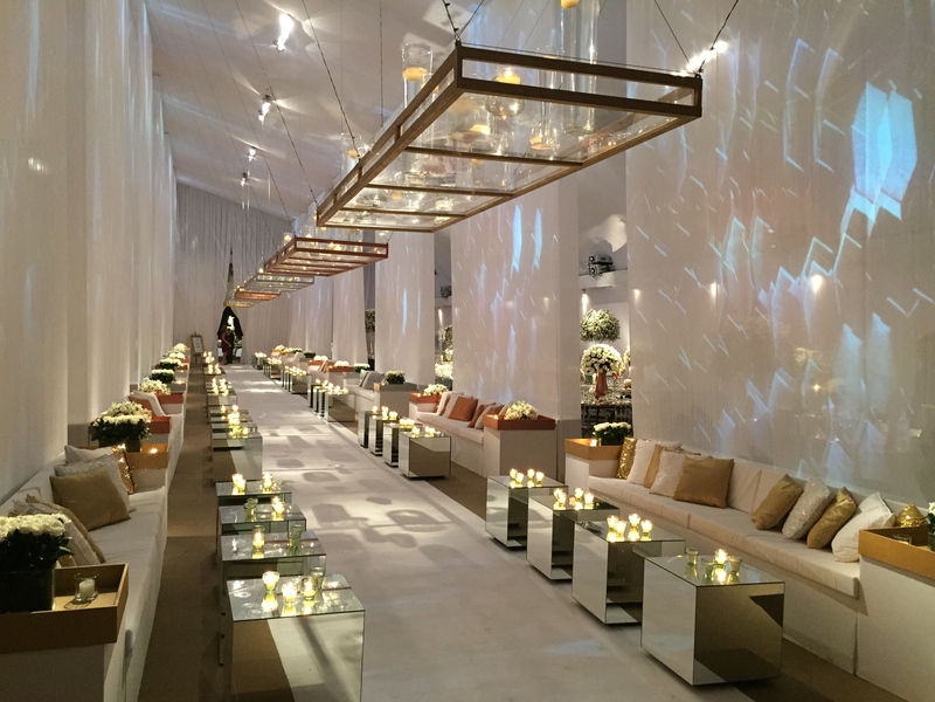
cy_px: 351
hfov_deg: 61.7
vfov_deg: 48.2
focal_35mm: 29
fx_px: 783
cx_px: 468
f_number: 2.2
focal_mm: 4.15
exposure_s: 1/24
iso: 250
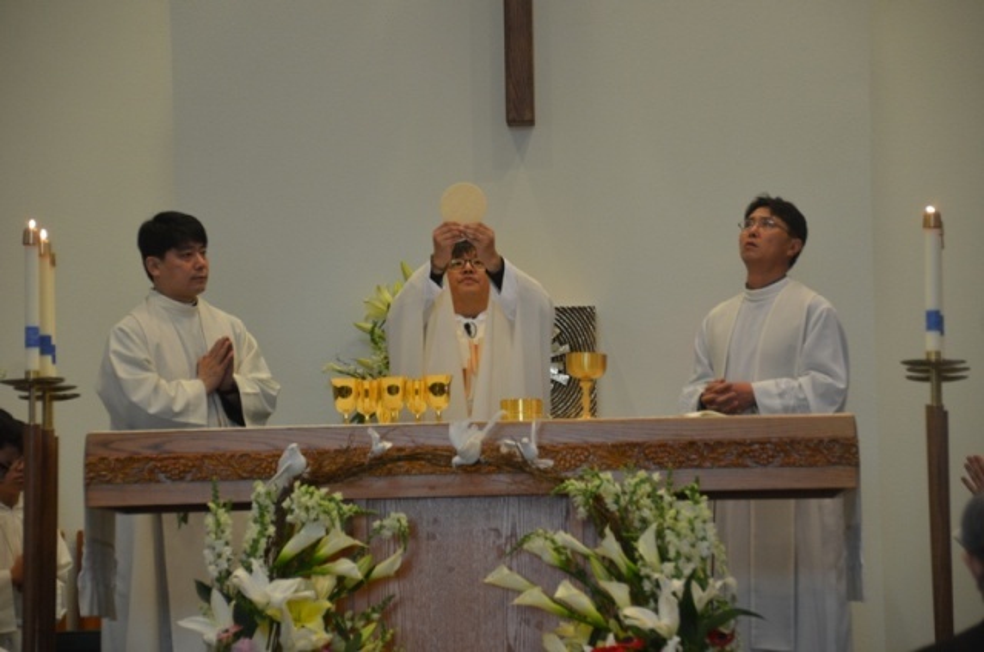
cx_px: 492
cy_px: 326
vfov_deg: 8.7
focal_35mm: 158
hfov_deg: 13.1
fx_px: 4296
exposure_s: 1/50
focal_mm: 105
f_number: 5.3
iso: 800
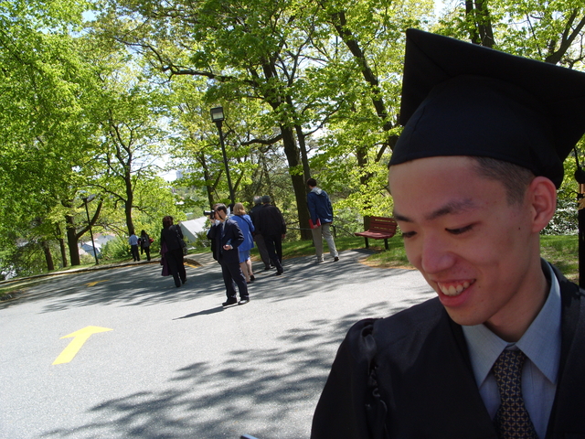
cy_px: 220
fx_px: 591
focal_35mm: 35
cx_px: 292
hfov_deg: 52.6
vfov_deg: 40.7
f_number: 5.3
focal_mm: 7.8
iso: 80
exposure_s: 1/250
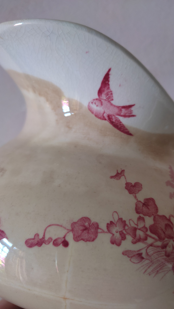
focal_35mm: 29
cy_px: 157
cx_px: 109
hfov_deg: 39.9
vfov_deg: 66.1
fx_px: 238
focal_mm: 4.74
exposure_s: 1/33
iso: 611
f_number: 1.79
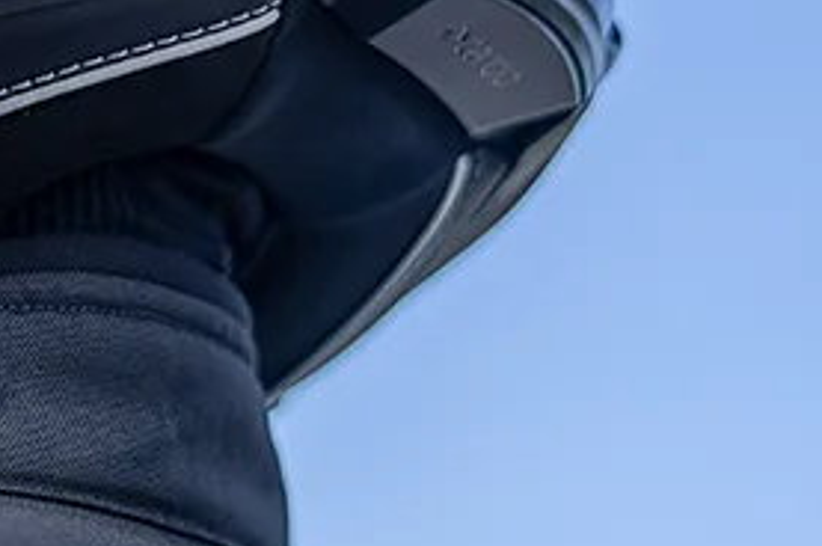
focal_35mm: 186
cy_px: 18
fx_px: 4242
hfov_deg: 10.9
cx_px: -93
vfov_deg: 7.3
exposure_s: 1/1600
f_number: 1.8
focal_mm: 50
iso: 50
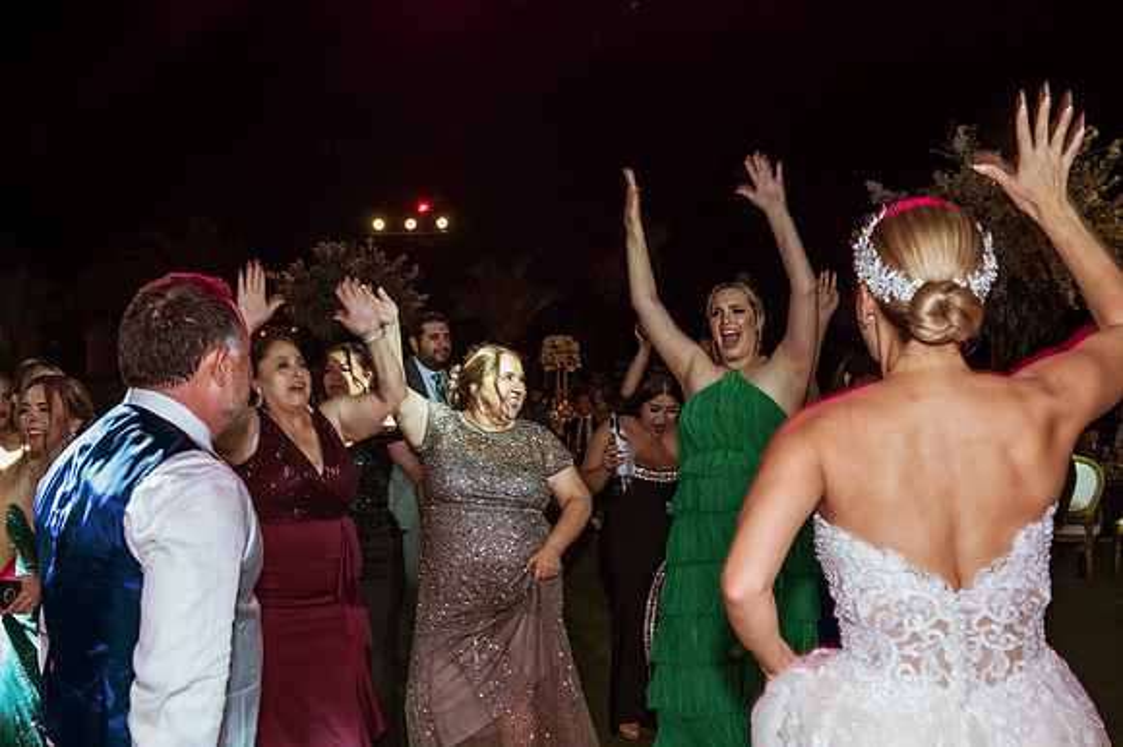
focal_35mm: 39
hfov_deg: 49.7
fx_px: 1206
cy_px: 436
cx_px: 465
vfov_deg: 34.4
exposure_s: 1/100
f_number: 5
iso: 800
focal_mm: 33
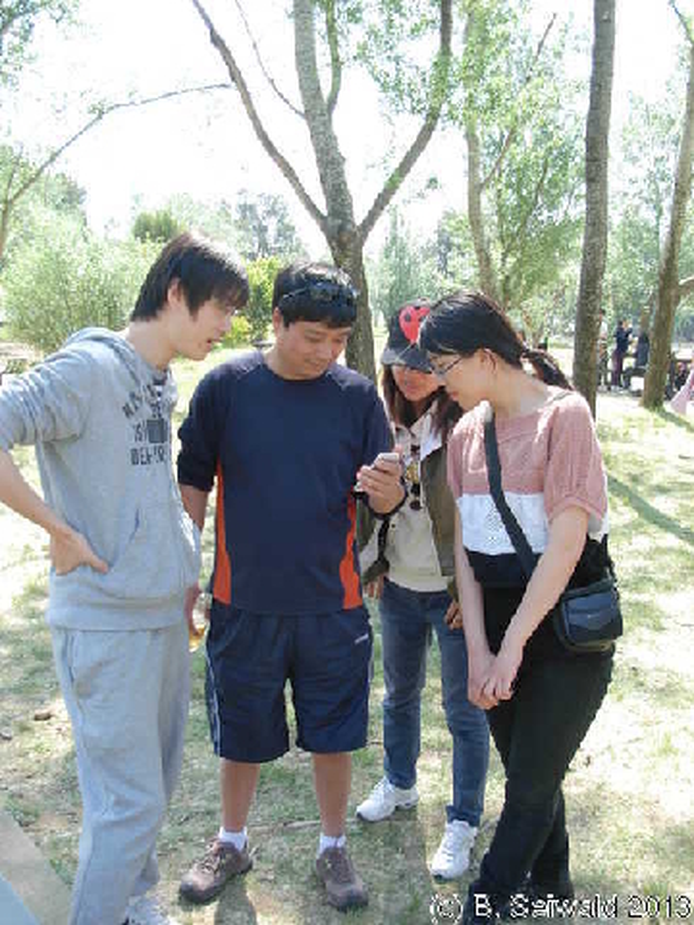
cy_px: 462
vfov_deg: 49.0
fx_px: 1016
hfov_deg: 37.7
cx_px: 347
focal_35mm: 38
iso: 79
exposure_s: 1/157
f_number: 2.9
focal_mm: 6.3
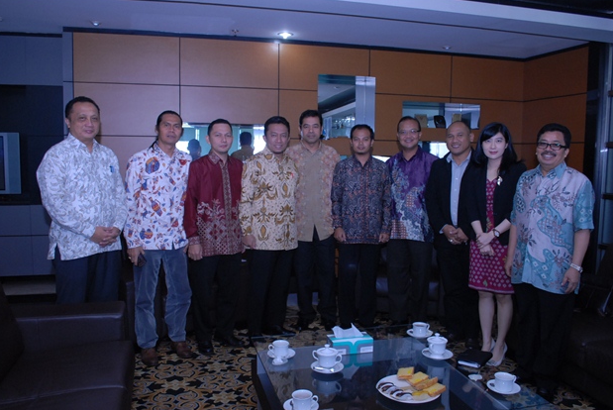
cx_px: 303
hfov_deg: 60.2
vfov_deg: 42.4
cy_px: 203
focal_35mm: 31
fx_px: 528
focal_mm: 20
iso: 400
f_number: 5.6
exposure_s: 1/60
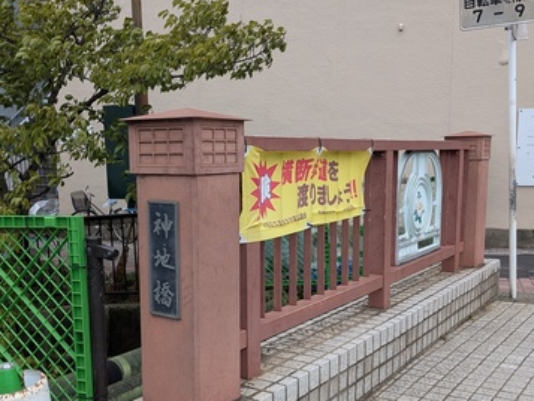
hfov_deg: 45.6
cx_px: 224
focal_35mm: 41
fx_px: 633
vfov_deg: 35.0
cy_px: 251
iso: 27
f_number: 1.7
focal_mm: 4.53
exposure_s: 1/720
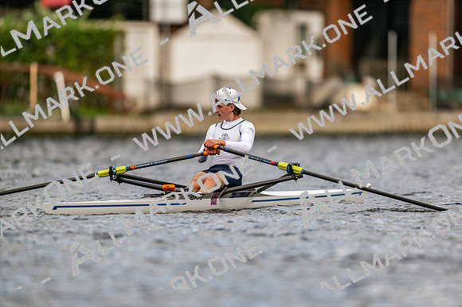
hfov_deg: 3.4
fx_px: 7697
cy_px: 154
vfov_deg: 2.3
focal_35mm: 600
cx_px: 231
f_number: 4
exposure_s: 1/2500
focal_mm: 600
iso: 500
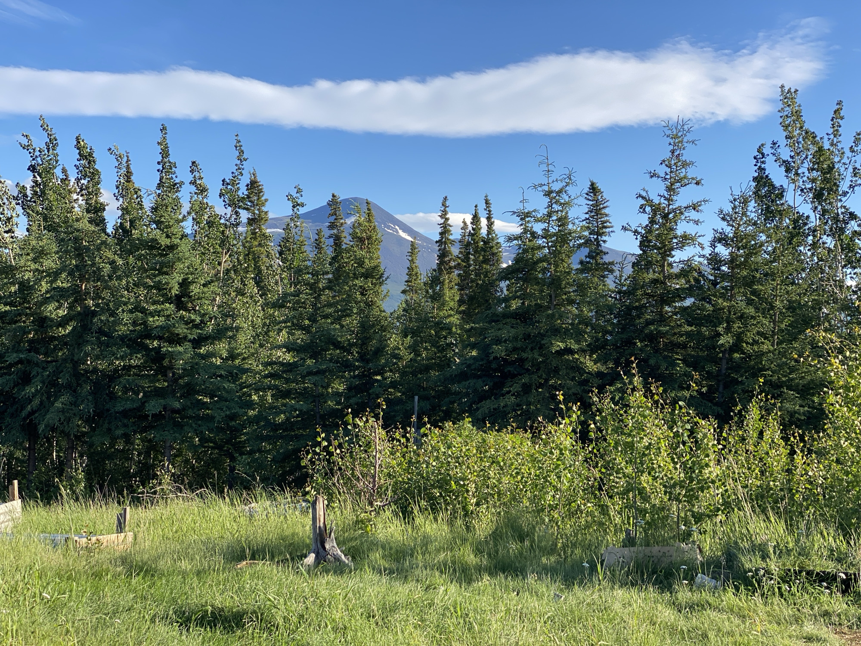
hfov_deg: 36.8
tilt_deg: +2.1
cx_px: 430
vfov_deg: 28.0
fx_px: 1293
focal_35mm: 52
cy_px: 323
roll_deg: -1.5
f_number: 2
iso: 20
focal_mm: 6
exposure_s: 1/922
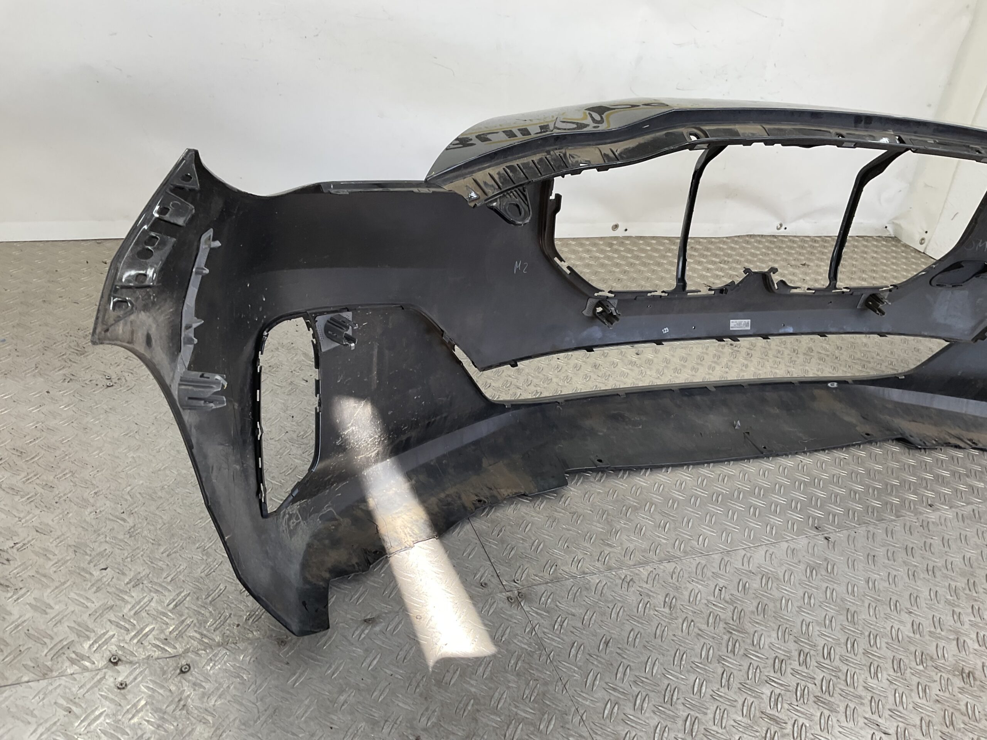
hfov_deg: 61.7
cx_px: 494
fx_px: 827
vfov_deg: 48.2
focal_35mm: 29
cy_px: 370
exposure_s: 1/106
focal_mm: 3
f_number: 1.8
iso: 16
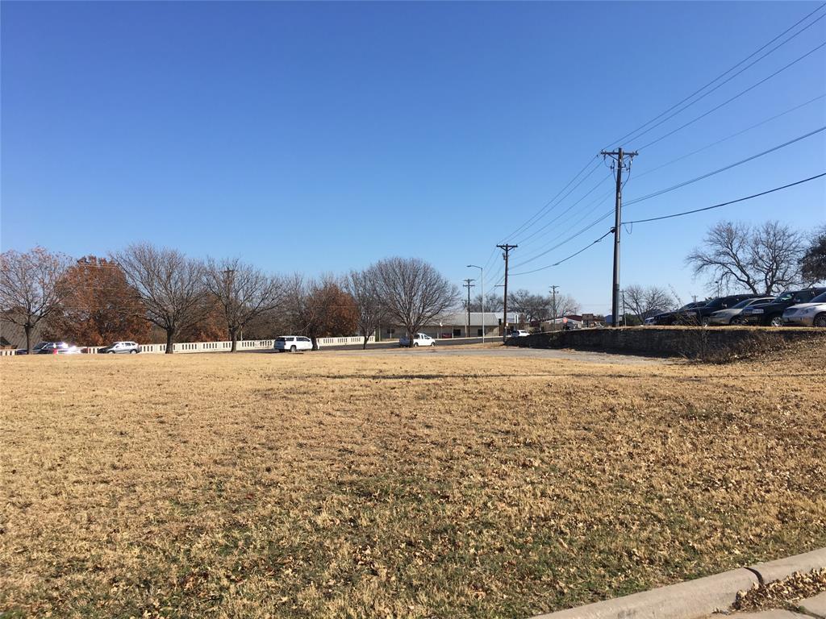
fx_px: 692
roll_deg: +1.1
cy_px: 310
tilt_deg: +5.5
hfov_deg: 61.7
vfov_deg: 48.2
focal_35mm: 29
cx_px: 413
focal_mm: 4.15
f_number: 2.2
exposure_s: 1/1570
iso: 25
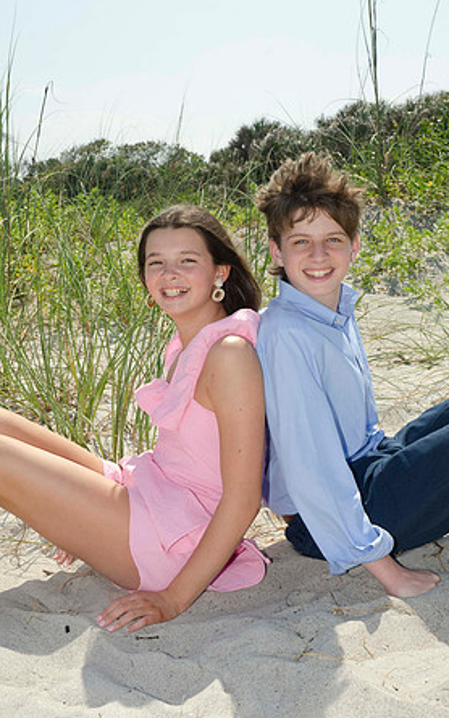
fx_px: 1330
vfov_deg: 30.2
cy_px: 361
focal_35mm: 68
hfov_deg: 19.2
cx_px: 239
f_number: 9
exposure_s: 1/250
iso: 100
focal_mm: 44
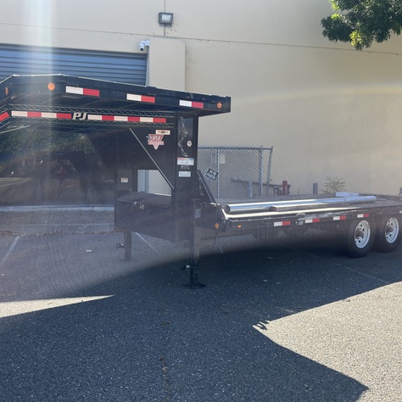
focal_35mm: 31
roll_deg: +0.2
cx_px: 154
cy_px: 202
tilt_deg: -4.6
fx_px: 407
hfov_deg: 52.1
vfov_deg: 52.5
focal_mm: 5.1
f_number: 1.6
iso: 50
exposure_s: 1/878
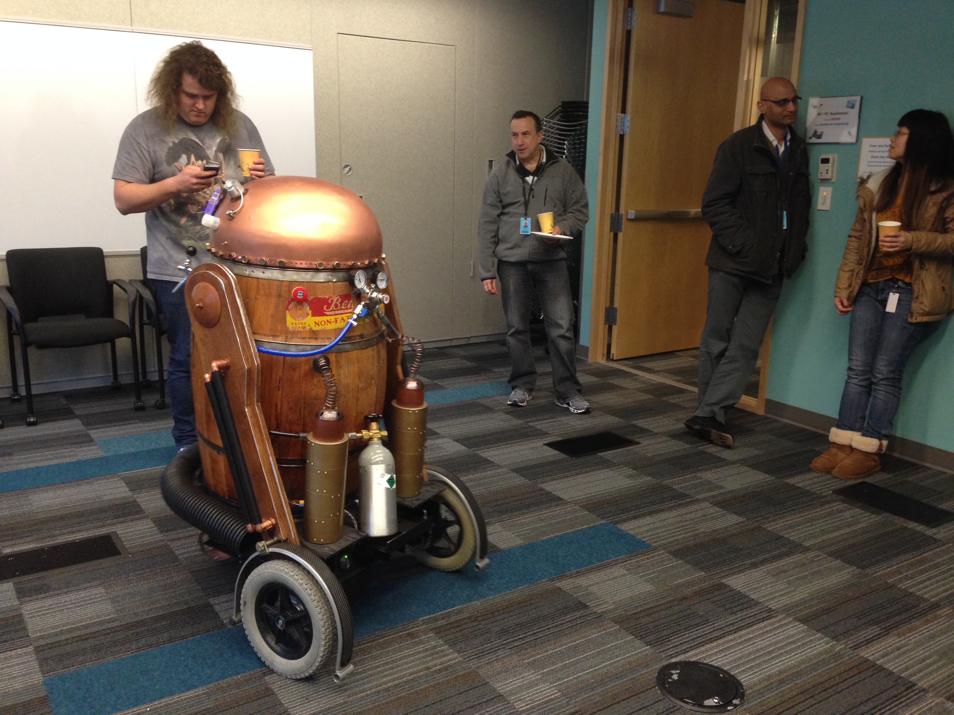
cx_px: 477
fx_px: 909
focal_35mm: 33
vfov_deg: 42.9
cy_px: 358
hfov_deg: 55.4
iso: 200
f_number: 2.4
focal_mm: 4.12
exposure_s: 1/20
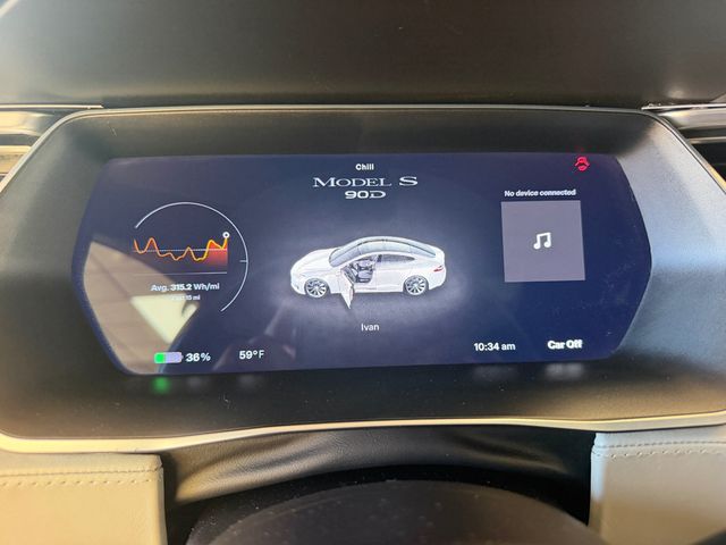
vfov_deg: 56.8
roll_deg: +0.9
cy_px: 272
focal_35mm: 24
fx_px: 503
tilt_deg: -20.5
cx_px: 363
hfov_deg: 71.6
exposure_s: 1/60
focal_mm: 6.76
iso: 800
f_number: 1.78
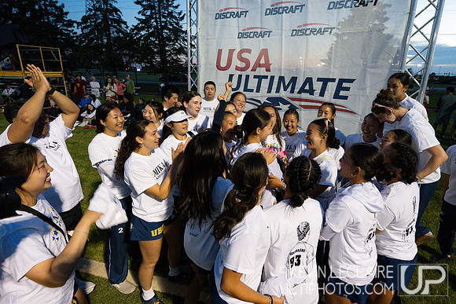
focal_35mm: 19
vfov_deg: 64.2
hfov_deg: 86.4
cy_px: 138
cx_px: 249
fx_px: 242
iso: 4500
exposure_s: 1/200
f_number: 5
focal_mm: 17.5
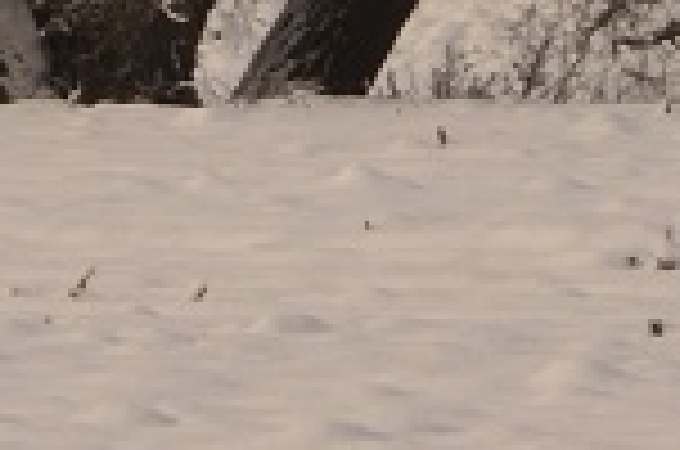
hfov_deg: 2.9
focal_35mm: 714
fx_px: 13458
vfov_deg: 1.9
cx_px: 171
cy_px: -1030
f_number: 22
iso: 100
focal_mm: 70
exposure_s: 1/100
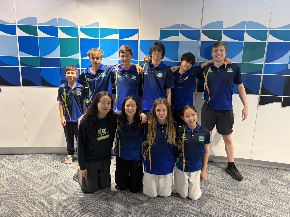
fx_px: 218
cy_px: 108
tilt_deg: -12.2
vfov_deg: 53.1
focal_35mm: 26
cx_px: 145
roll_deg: -1.8
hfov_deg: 67.3
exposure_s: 1/50
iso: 125
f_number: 1.6
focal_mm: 5.96
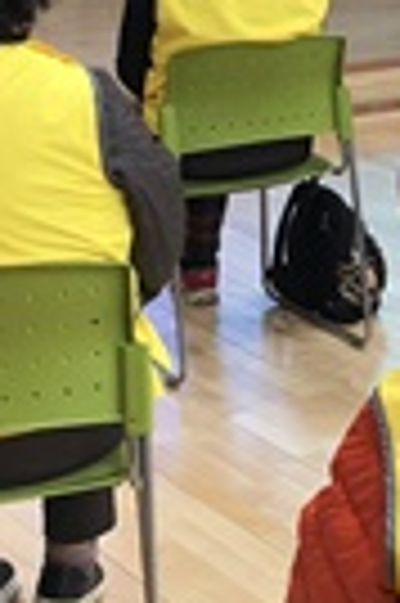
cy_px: -34
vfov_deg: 16.6
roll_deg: -0.3
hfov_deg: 10.6
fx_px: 2005
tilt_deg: -7.8
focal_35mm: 120
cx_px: 760
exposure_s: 1/30
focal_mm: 4
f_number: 1.8
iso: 40
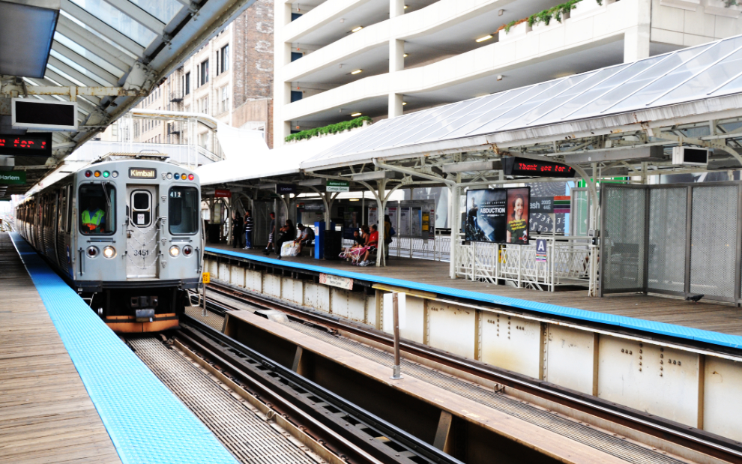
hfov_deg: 52.7
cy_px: 238
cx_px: 371
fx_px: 748
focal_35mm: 37
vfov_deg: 34.4
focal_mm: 24
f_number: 11
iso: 500
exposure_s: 1/60
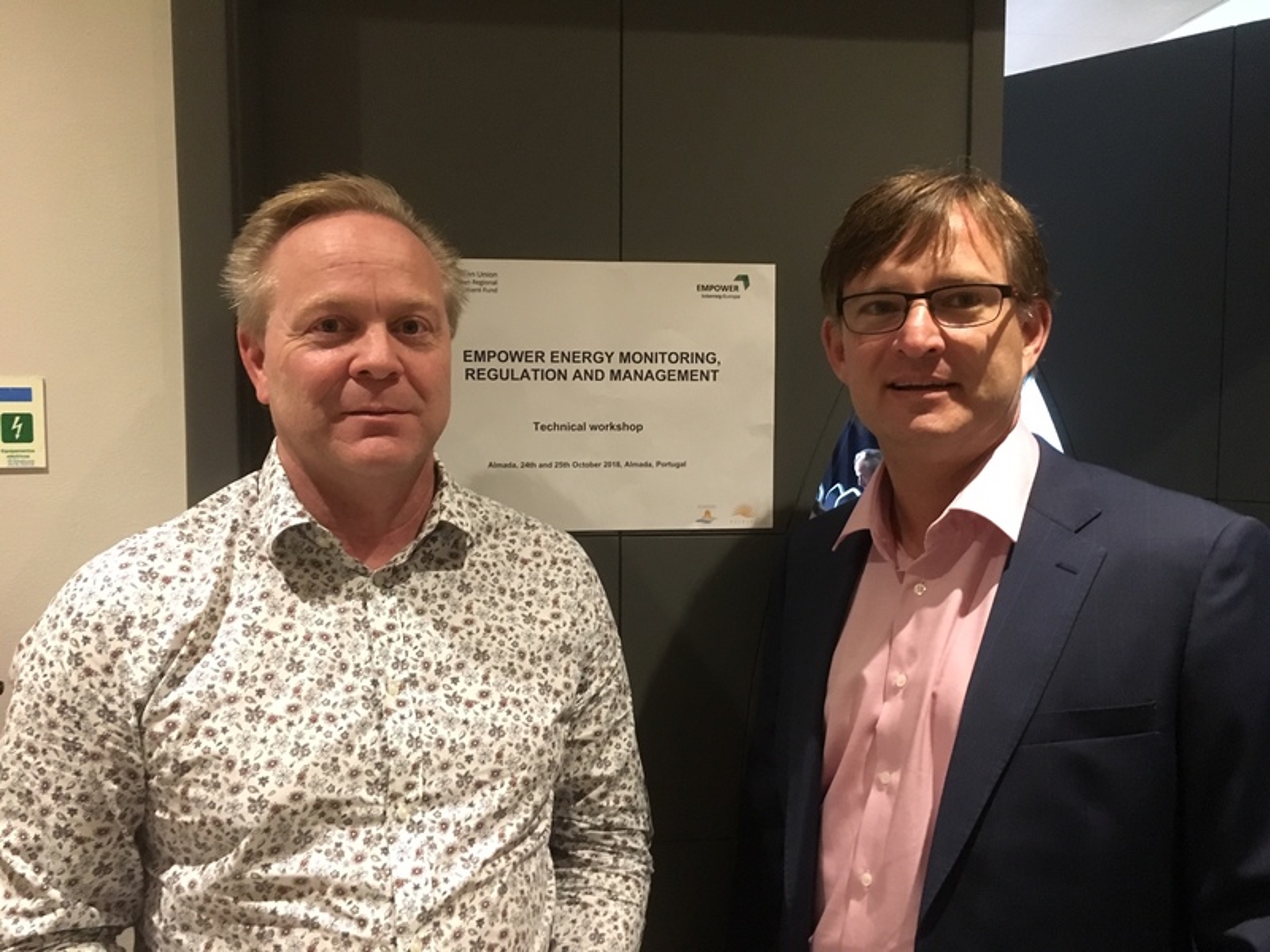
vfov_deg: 48.2
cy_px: 476
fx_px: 1064
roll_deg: -0.6
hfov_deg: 61.7
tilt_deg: -3.1
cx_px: 635
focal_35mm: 29
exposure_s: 1/17
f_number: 2.2
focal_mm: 4.15
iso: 320
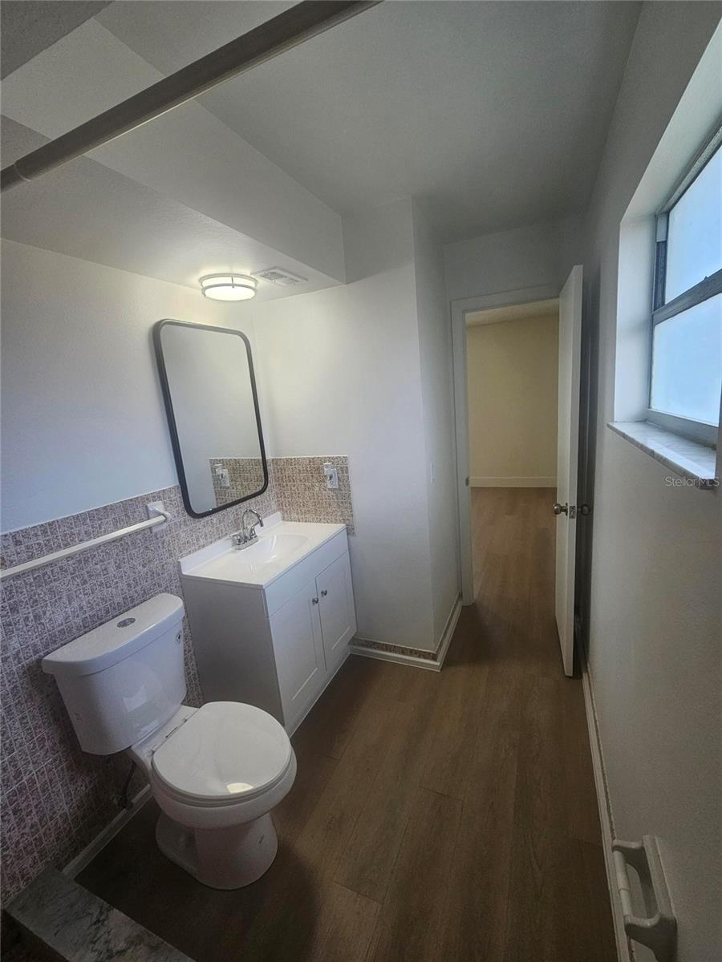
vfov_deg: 106.2
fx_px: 362
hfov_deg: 89.9
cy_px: 481
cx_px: 361
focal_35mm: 13
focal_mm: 2.2
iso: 100
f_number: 2.2
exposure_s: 1/120
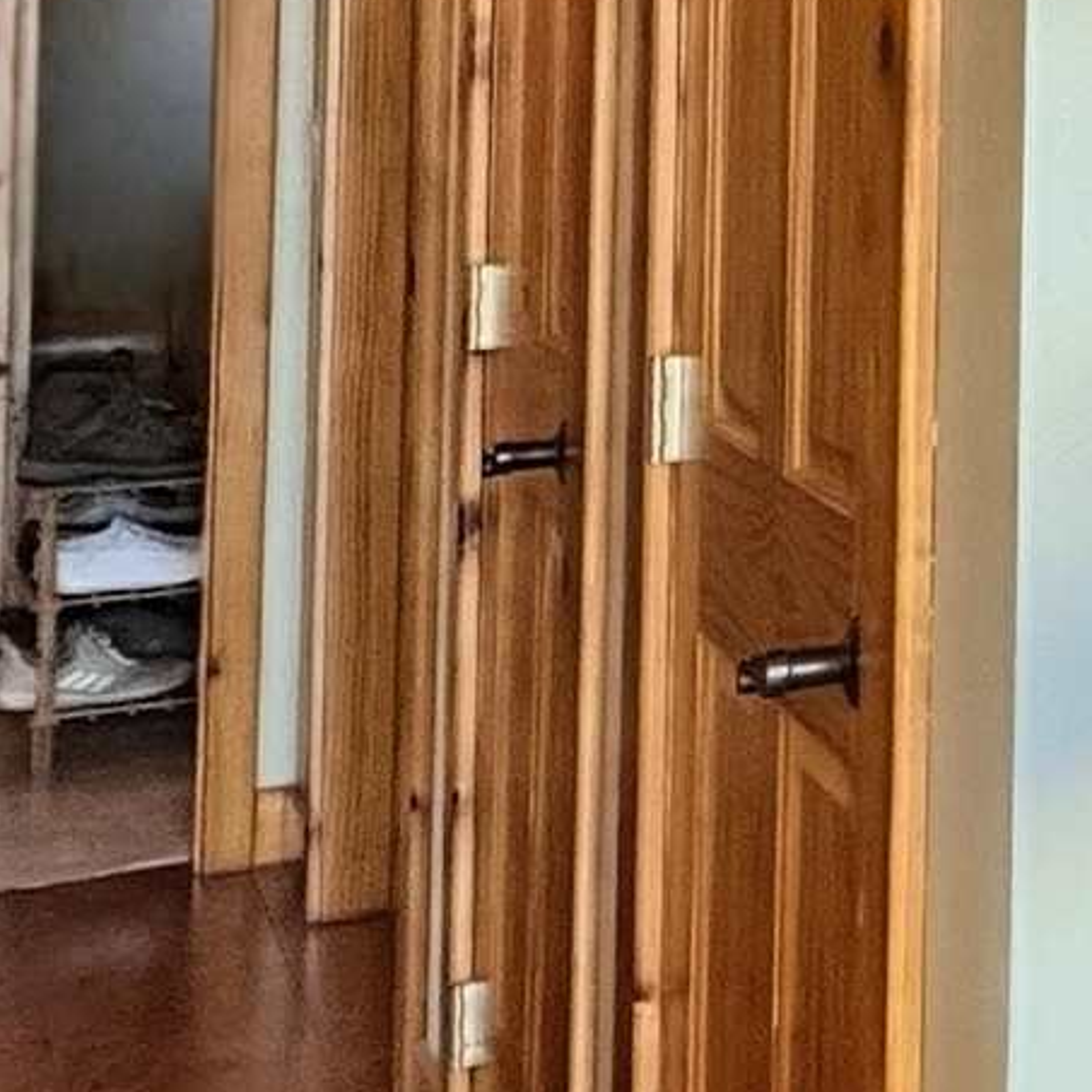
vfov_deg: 19.8
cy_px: -75
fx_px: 2998
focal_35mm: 84
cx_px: 2618
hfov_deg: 14.2
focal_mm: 2.22
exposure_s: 1/60
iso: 250
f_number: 2.2
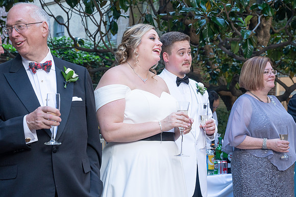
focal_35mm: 60
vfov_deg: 22.5
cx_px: 140
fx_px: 496
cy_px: 104
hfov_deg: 33.3
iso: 1250
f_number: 5.6
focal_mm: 53
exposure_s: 1/250
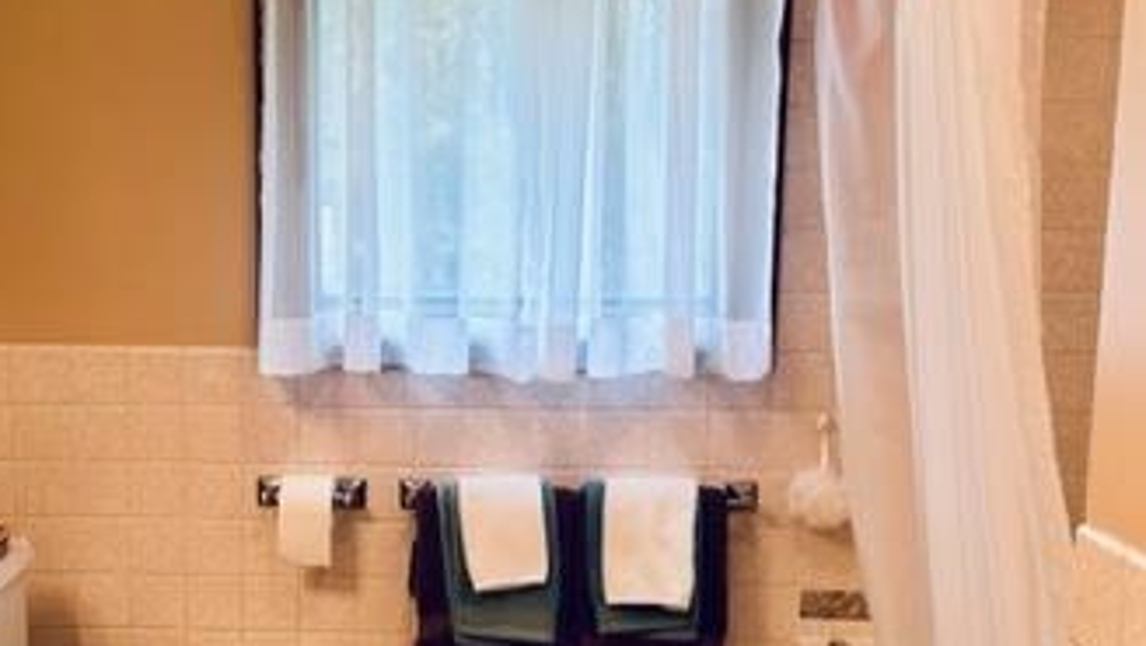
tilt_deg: -10.1
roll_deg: -0.1
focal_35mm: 51
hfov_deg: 40.0
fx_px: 1551
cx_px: 370
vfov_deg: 23.4
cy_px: 457
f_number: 1.78
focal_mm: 6.86
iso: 125
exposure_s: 1/120
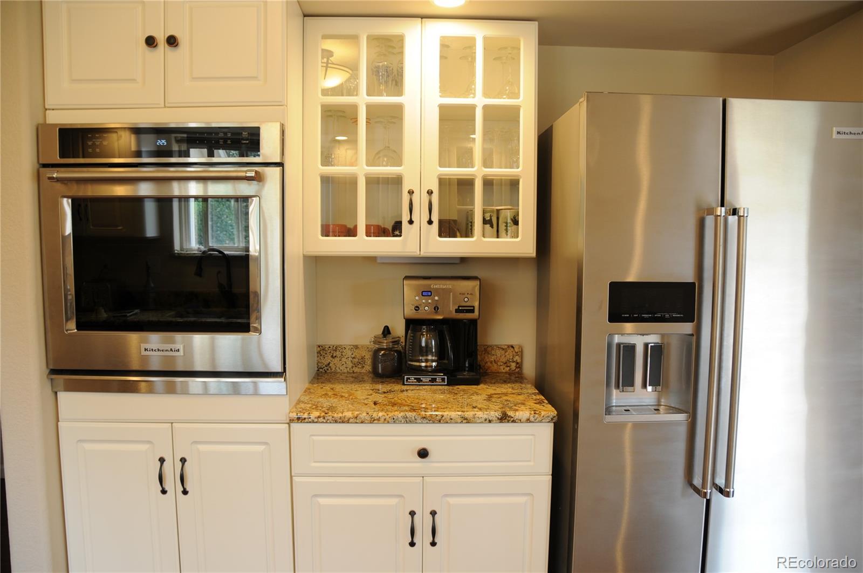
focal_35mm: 27
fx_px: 646
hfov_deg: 67.5
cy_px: 286
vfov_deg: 47.8
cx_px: 432
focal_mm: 18
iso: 200
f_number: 3.5
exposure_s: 1/25
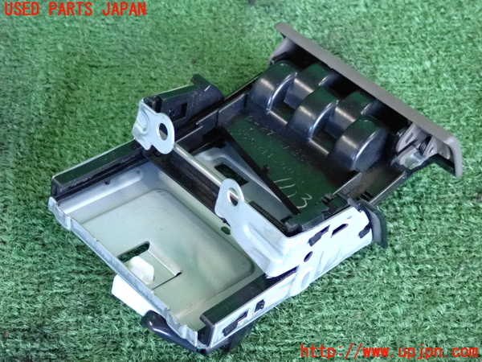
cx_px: 241
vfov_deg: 23.7
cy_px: 181
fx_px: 863
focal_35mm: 62
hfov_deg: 31.2
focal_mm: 11.09
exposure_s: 1/125
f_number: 3.6
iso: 2500
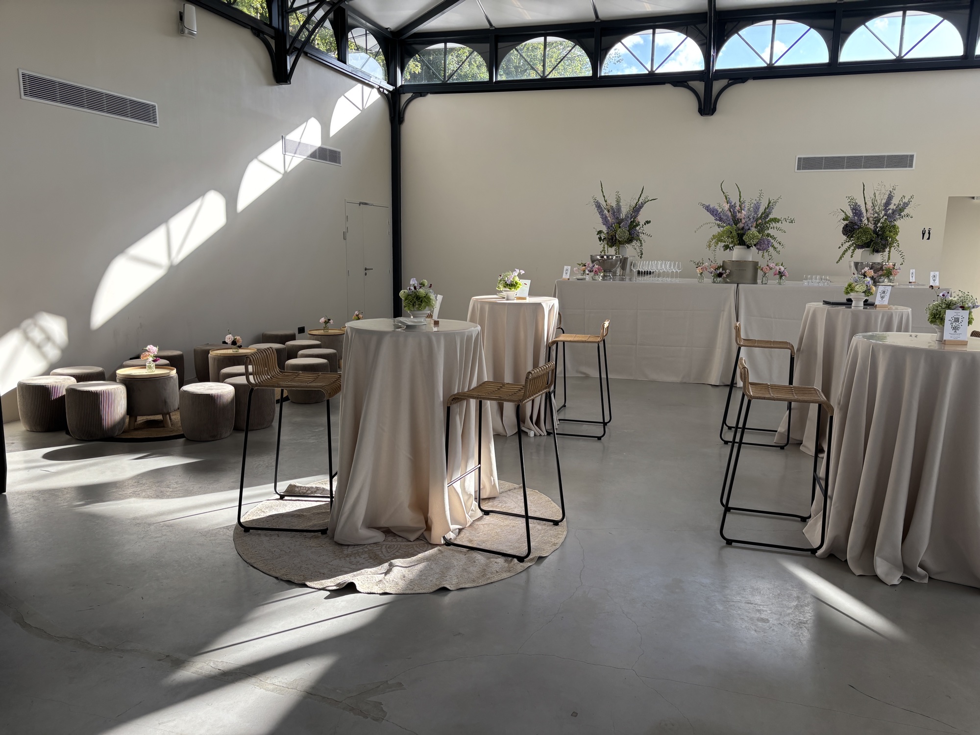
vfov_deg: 53.1
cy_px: 368
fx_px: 736
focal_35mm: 26
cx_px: 490
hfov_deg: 67.3
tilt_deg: -12.2
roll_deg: -0.7
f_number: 1.6
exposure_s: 1/257
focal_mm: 5.96
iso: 50
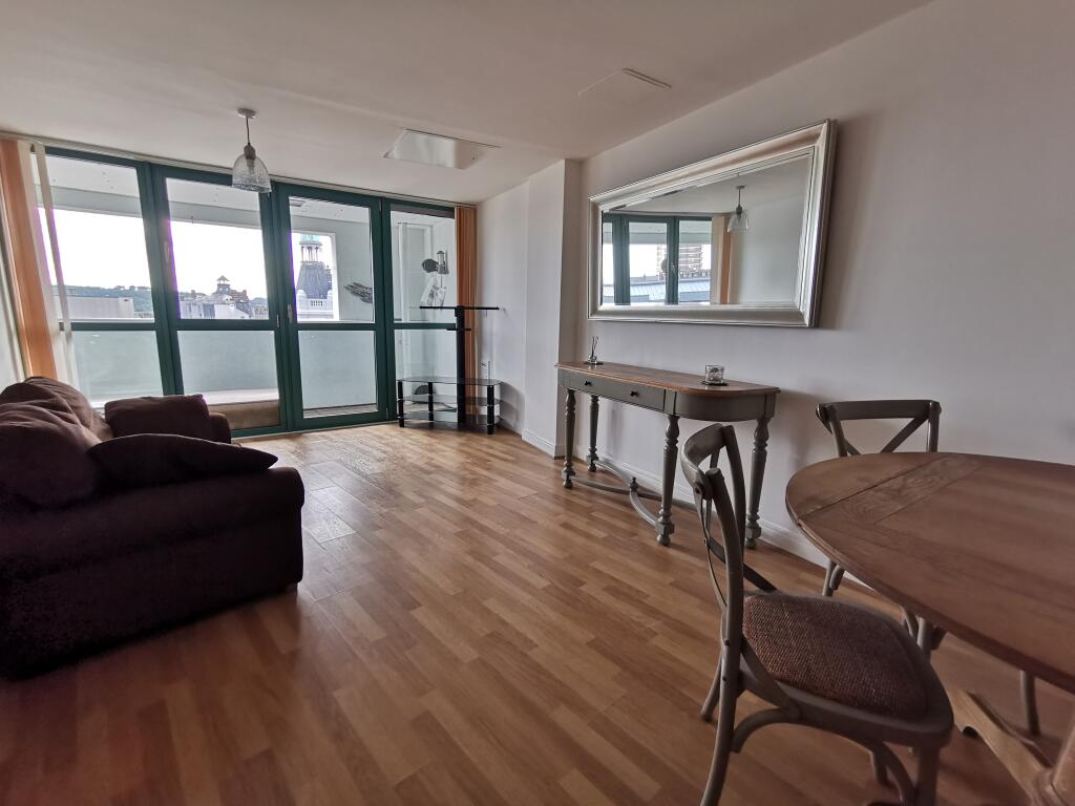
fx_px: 497
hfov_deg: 94.5
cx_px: 538
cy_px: 403
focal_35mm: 16
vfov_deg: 78.1
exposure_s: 1/120
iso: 200
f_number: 2.2
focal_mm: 2.35
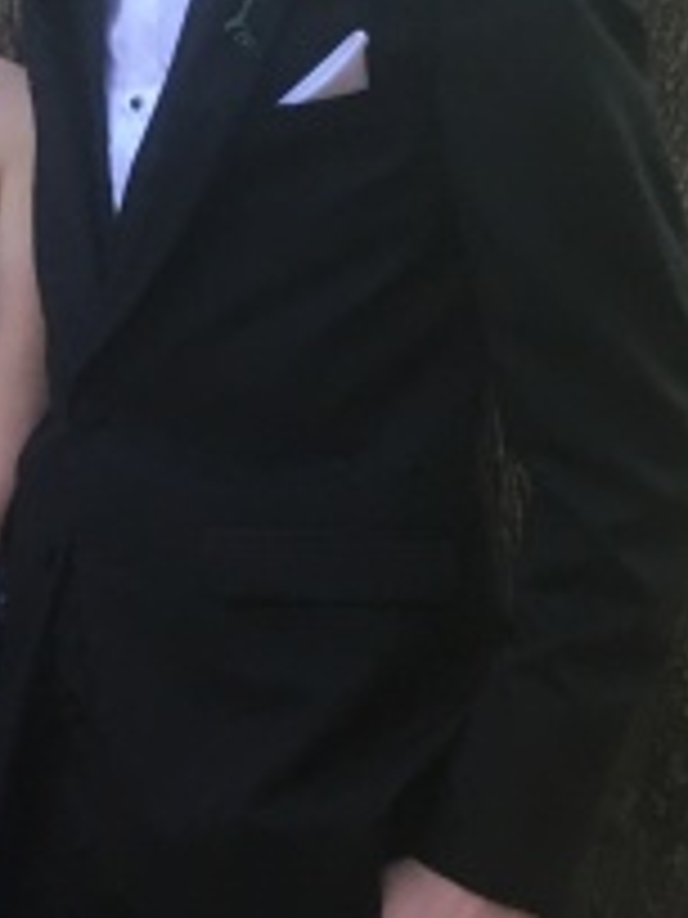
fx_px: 3207
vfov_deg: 16.3
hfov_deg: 12.2
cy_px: 466
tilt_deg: -9.5
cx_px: 81
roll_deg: -1.9
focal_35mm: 121
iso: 40
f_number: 2.2
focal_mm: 4.15
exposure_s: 1/30
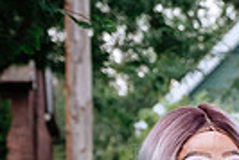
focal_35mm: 296
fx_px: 1967
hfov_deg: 6.7
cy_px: 285
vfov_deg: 4.6
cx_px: 473
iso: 800
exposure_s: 1/250
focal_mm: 45.5
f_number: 4
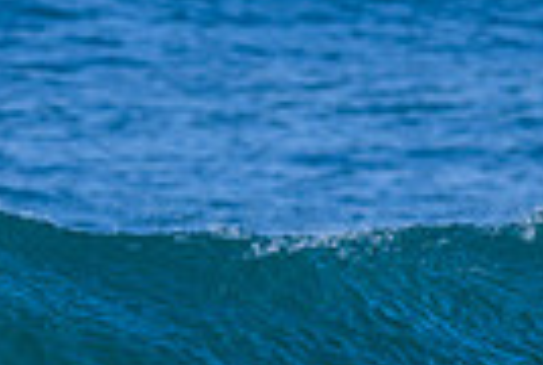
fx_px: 52289
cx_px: -142
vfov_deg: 0.4
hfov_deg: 0.6
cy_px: 436
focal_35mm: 3459
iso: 400
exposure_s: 1/2000
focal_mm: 800
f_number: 6.3
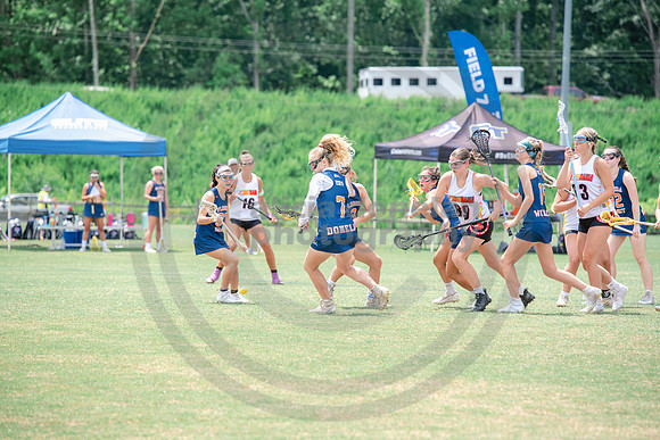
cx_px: 330
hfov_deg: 10.3
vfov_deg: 6.9
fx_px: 3667
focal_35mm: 200
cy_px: 220
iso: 250
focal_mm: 200
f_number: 4.5
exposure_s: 1/1250
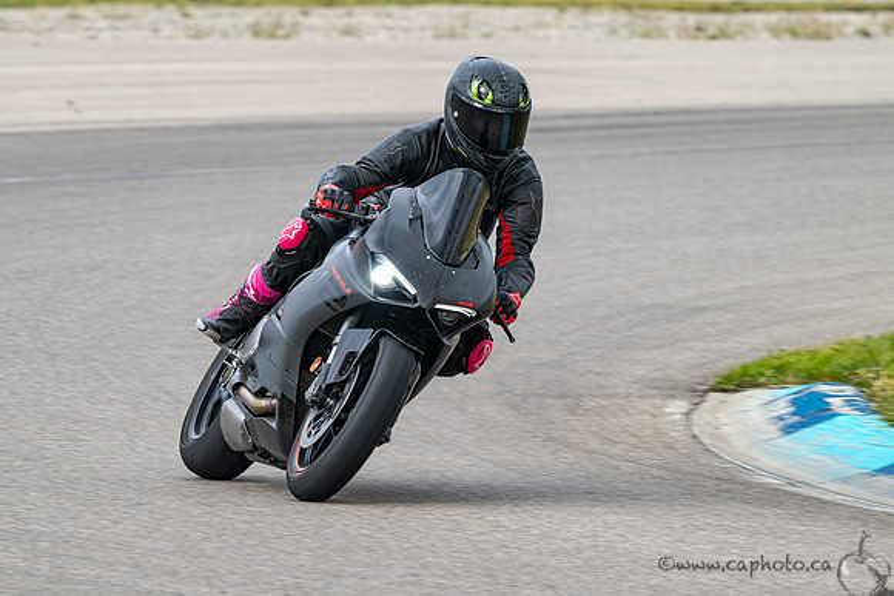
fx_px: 11764
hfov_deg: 4.4
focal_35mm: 474
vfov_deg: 2.9
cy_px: 344
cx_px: 378
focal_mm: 410
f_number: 11
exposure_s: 1/160
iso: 280
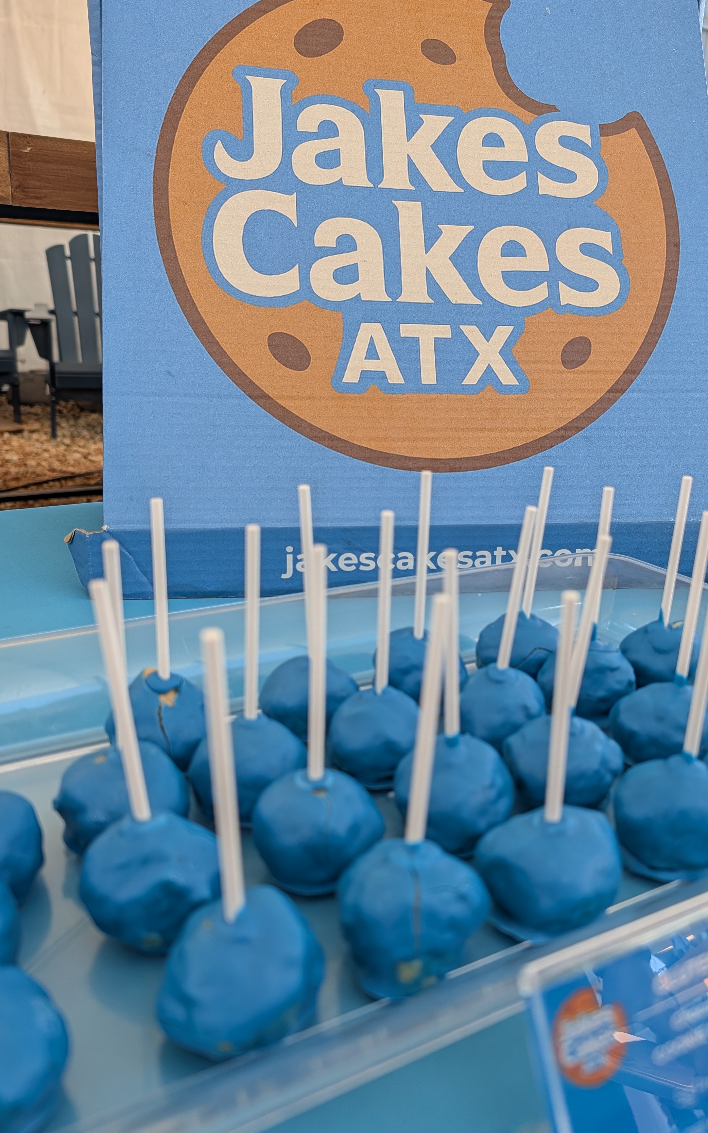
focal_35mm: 30
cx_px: 419
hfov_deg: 41.7
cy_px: 571
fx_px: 926
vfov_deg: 62.9
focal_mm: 6.9
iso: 24
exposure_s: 1/151
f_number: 1.68
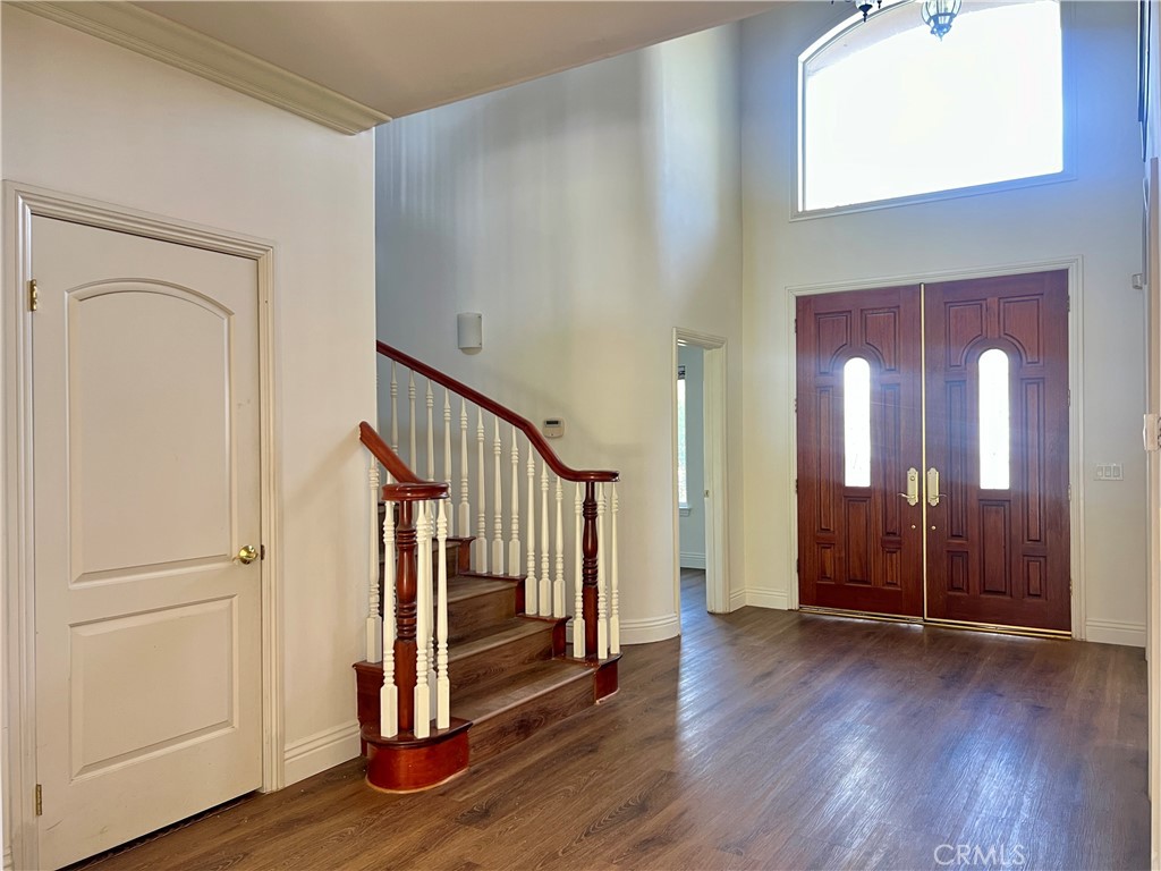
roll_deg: +0.3
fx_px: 872
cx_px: 580
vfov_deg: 53.1
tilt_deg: -1.4
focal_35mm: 26
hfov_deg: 67.3
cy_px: 436
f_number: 1.5
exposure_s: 1/60
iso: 160
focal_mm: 5.7
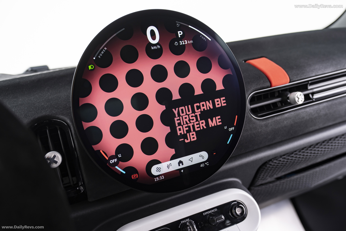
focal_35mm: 34
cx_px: 173
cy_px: 116
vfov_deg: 38.9
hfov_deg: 55.8
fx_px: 327
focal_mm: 34
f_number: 4
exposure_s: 1/80
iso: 160
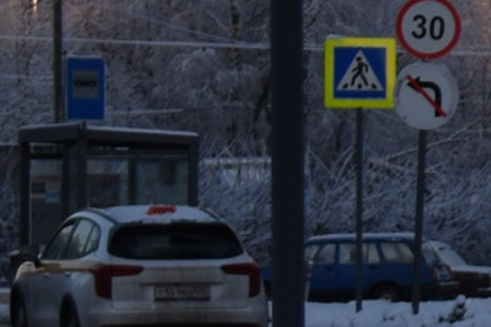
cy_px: 31
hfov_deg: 3.2
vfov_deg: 2.2
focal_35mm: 623
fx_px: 8493
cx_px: 1693
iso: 250
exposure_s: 1/320
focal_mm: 55
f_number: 7.1
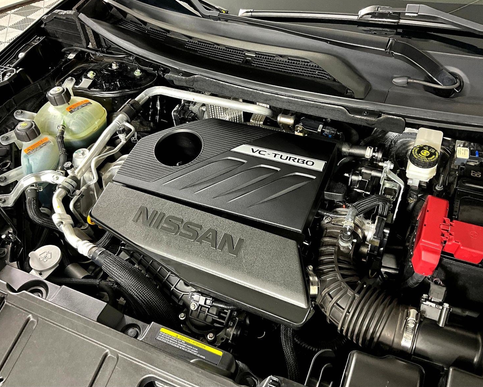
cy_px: 189
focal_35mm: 31
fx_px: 443
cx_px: 242
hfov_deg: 57.2
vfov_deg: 47.1
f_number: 1.8
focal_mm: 3
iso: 160
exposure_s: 1/60
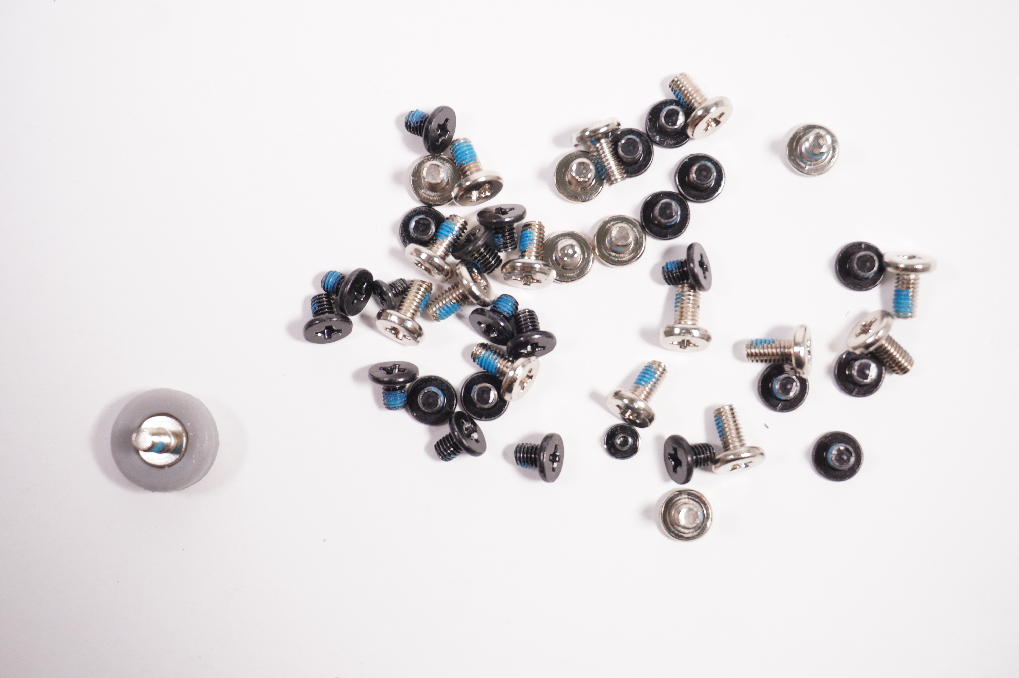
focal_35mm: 58
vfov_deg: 23.1
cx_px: 510
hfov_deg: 34.2
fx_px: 1654
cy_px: 339
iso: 500
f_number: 5.6
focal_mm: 39
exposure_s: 1/80
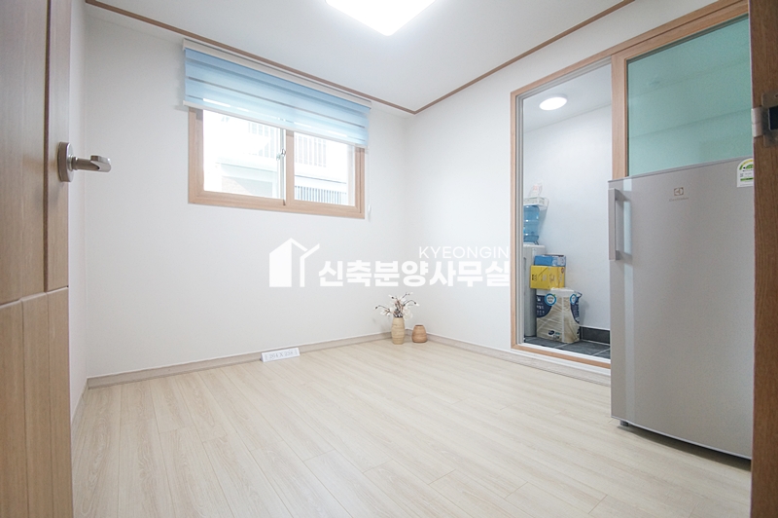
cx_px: 389
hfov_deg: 100.4
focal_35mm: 15
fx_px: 324
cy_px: 259
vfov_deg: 77.2
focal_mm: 10
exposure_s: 1/100
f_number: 3.5
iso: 800
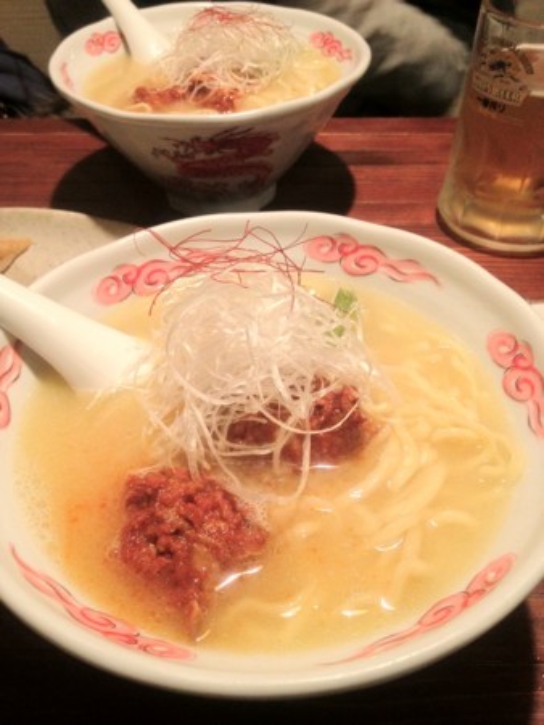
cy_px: 362
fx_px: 733
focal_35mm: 35
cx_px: 272
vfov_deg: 52.6
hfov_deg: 40.7
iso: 250
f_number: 2.4
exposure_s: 1/20
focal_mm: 4.28
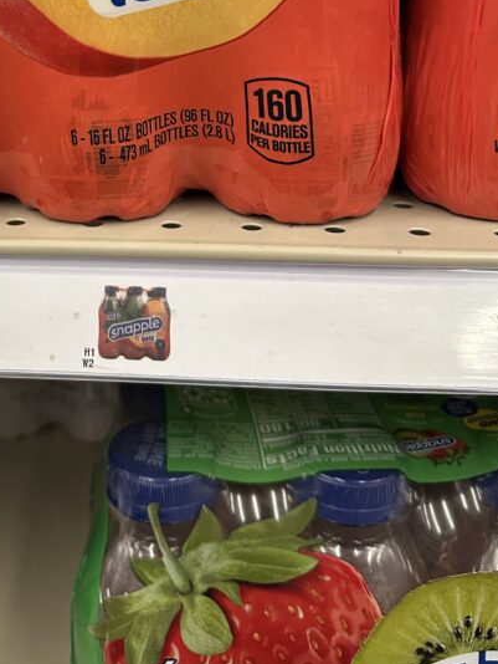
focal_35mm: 46
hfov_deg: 30.9
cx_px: 109
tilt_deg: -12.4
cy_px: 75
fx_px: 882
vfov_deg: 38.6
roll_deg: +1.2
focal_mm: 6.86
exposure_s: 1/71
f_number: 1.78
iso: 250
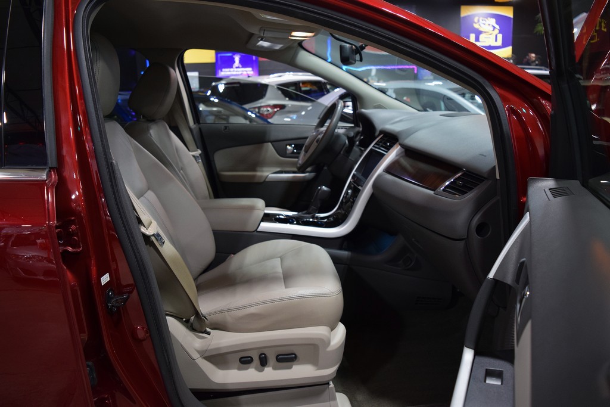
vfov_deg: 47.9
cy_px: 204
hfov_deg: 67.4
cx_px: 305
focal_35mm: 27
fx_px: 458
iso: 1100
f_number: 3.5
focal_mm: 18
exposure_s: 1/60
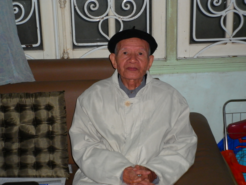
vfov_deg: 21.6
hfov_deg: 28.6
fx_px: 483
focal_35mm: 68
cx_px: 123
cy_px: 92
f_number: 4.7
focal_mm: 12.3
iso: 200
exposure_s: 1/60
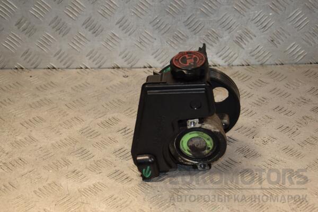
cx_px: 159
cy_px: 106
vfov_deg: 18.2
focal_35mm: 75
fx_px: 662
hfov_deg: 27.0
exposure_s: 1/200
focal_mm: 50
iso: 800
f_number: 6.3
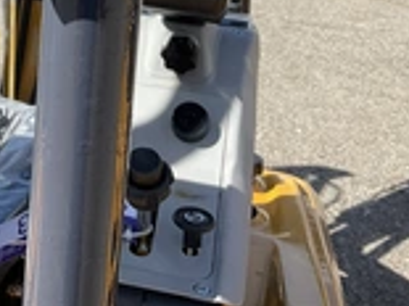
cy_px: -87
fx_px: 885
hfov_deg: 24.9
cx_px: 11
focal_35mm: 75
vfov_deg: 18.3
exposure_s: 1/912
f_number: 1.8
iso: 25
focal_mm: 3
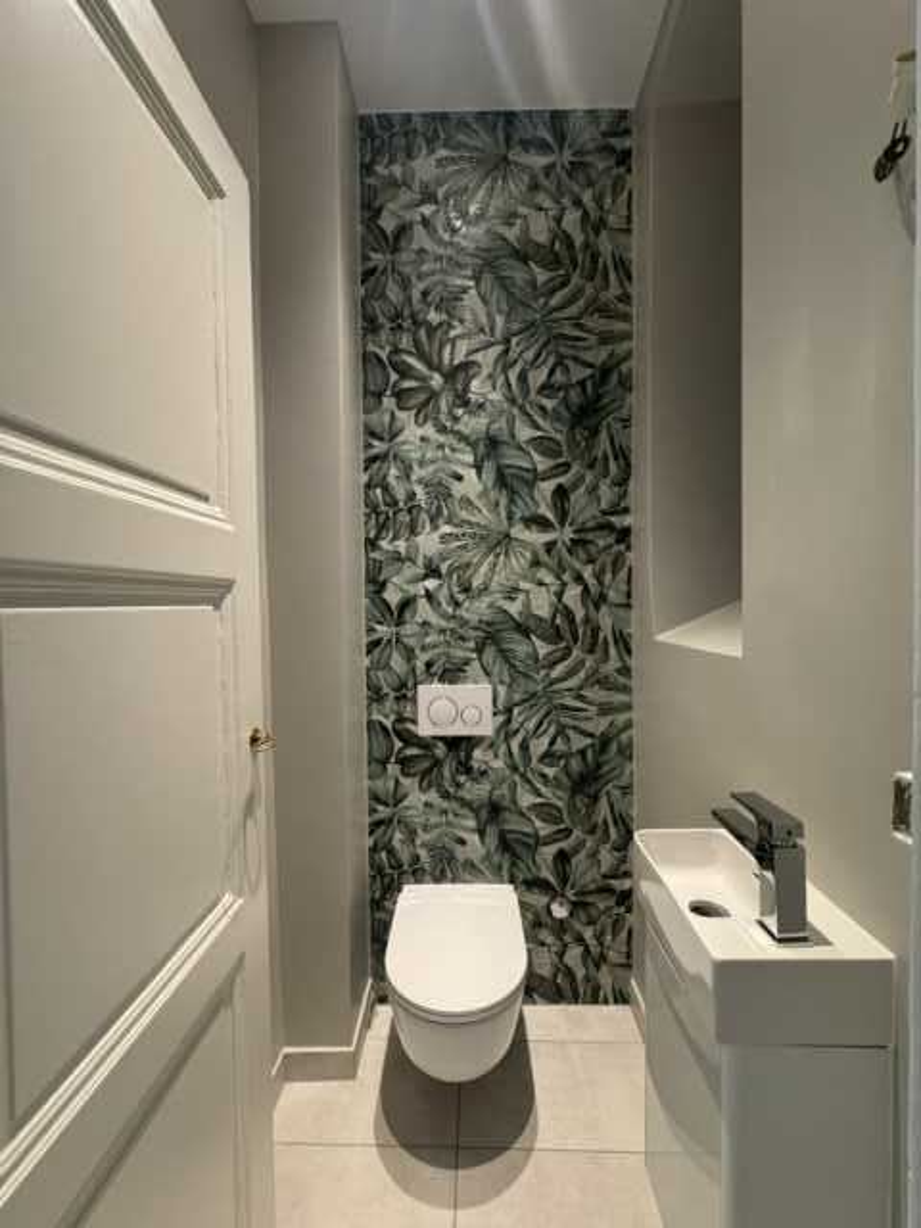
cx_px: 460
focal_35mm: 14
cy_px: 614
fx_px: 497
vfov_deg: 102.1
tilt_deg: -1.2
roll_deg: +0.2
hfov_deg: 85.7
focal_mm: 2.22
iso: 400
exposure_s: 1/50
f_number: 2.2
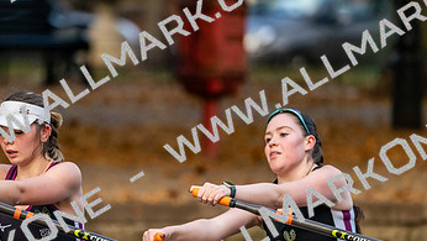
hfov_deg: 3.1
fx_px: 7952
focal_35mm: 702
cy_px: 184
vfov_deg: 1.7
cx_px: 74
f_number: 4.5
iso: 2800
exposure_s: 1/2500
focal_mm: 400
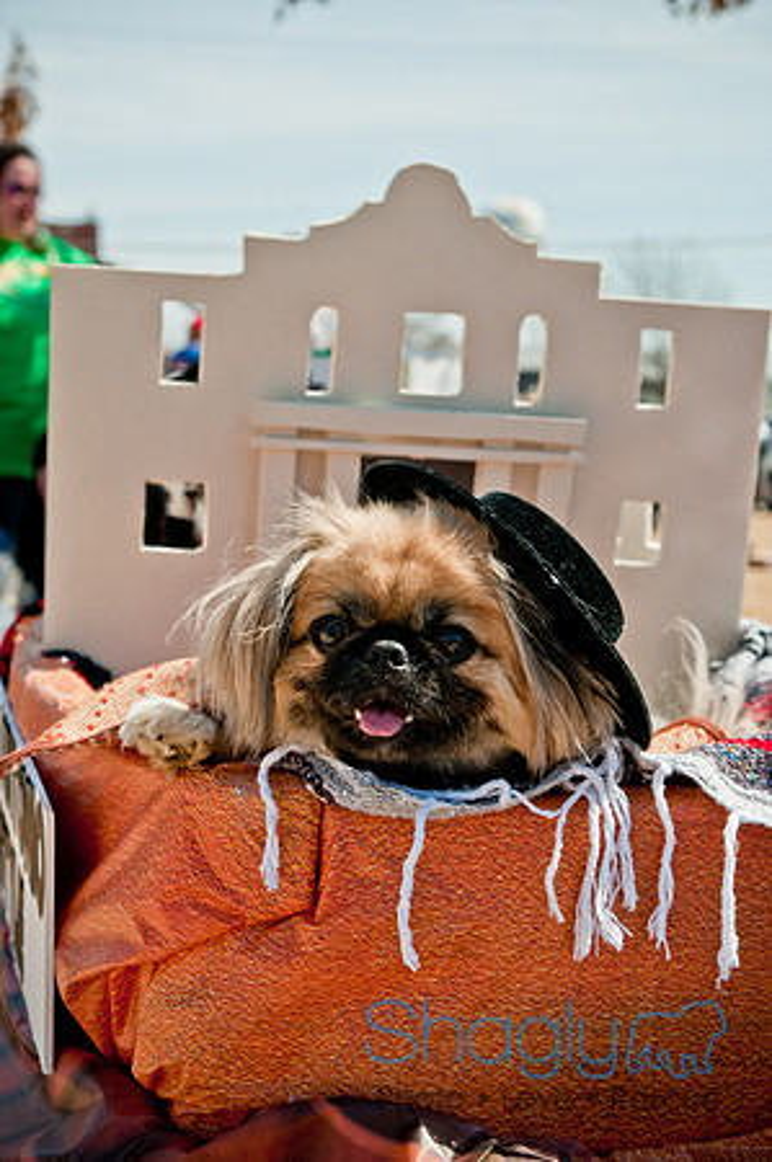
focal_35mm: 68
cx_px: 386
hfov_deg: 20.1
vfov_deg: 29.9
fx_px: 2176
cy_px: 581
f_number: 5.6
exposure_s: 1/1600
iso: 400
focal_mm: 45
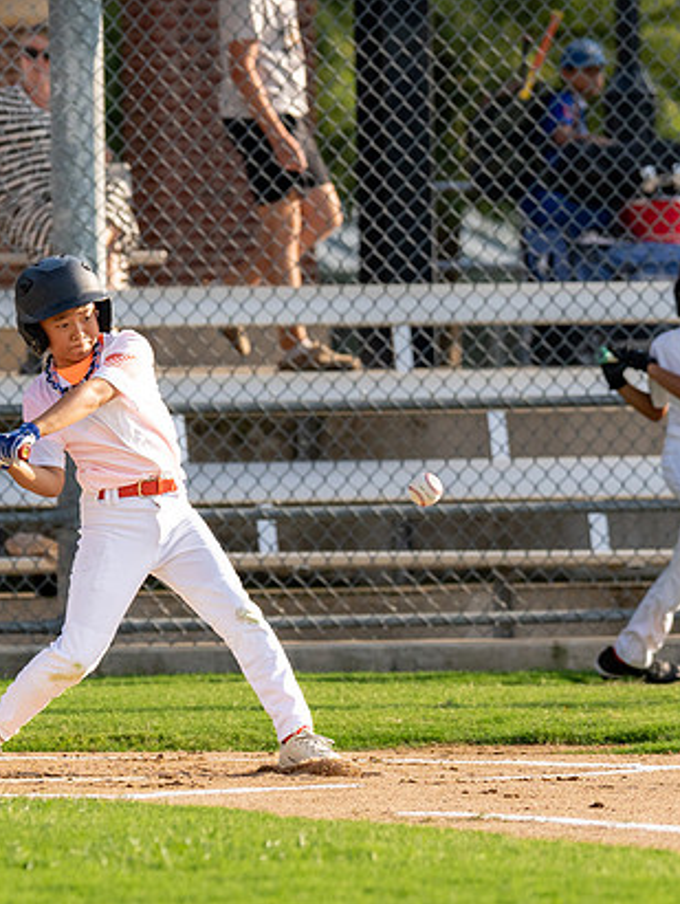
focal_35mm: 406
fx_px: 10617
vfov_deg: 4.9
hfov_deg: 3.7
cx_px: -100
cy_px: 381
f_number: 2.8
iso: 400
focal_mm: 115
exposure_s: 1/4000
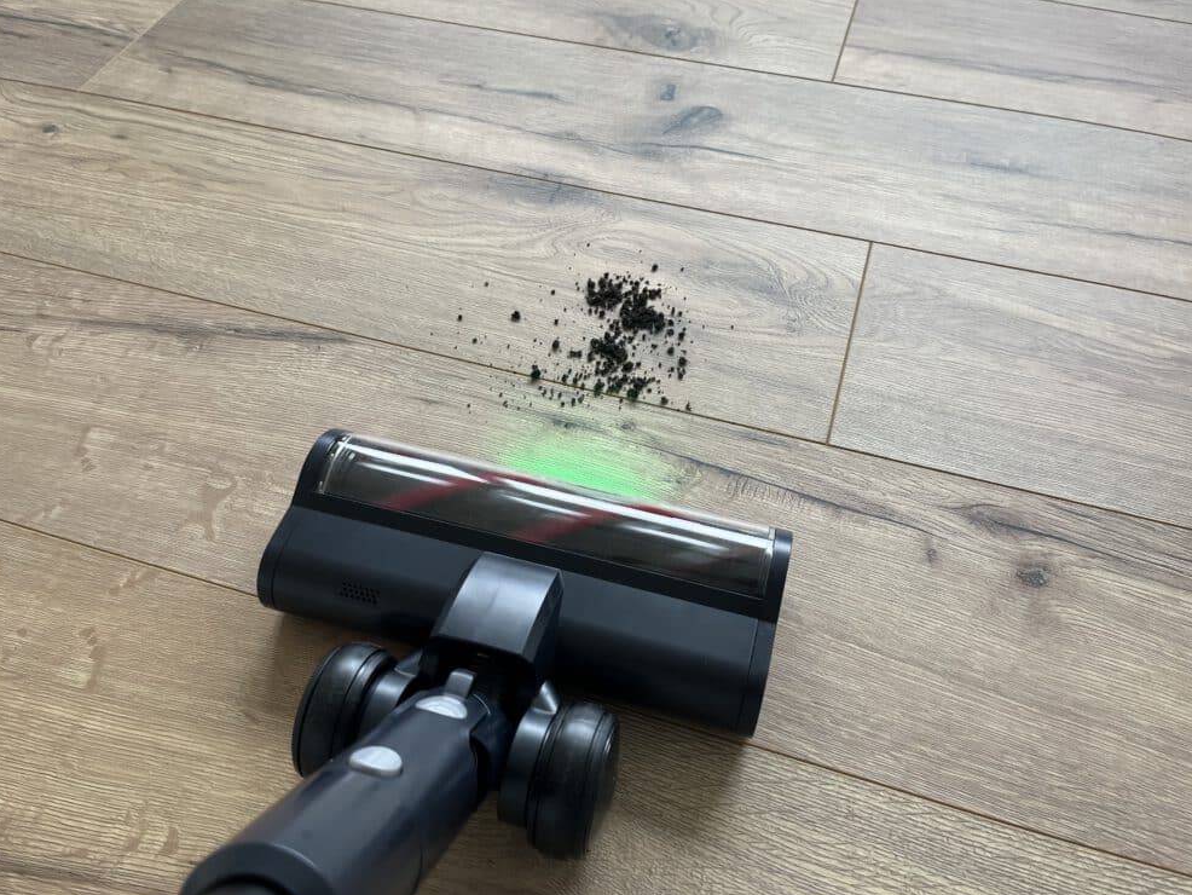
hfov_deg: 65.3
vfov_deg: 51.4
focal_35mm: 27
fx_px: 930
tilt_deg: -49.8
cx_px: 594
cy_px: 443
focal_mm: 5.1
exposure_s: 1/122
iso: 40
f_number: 1.6
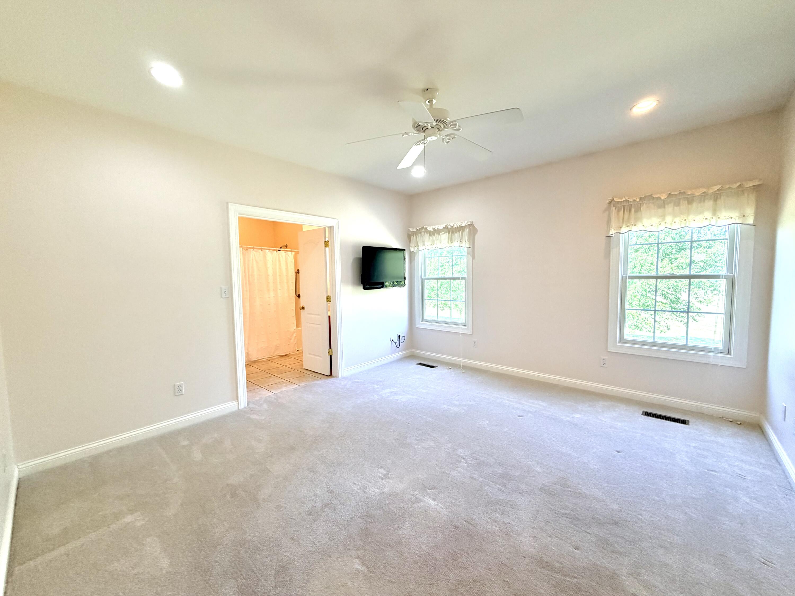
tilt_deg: -4.5
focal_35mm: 14
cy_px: 298
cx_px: 398
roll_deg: +0.8
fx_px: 322
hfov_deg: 102.1
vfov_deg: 85.7
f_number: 2.2
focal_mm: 2.22
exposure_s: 1/120
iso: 160
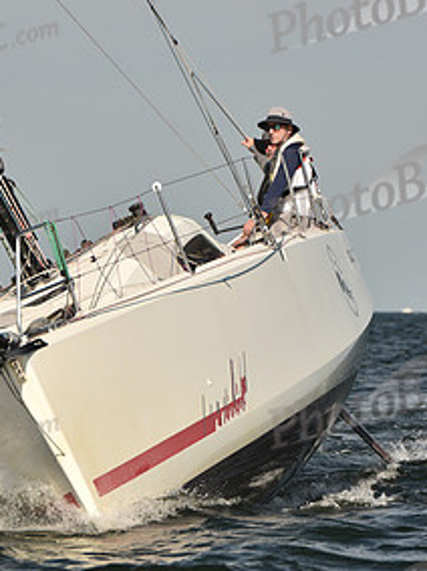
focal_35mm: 394
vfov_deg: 5.0
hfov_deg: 3.8
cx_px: 165
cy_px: 320
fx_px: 6485
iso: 250
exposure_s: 1/640
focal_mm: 200
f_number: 7.1
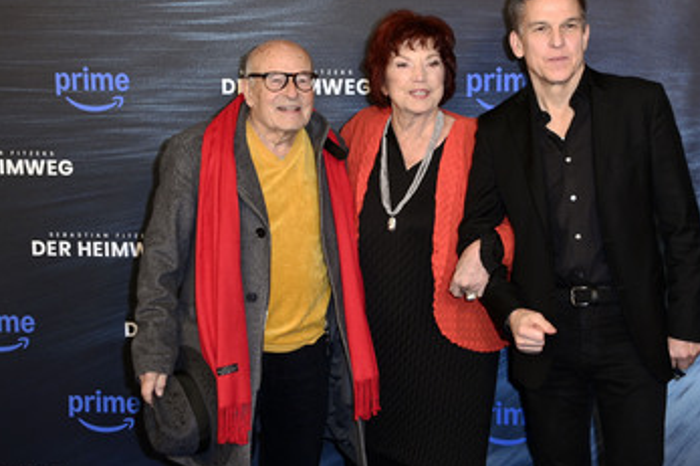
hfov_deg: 30.9
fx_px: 1263
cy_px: 230
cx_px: 417
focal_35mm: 65
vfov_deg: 20.9
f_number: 6.3
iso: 1600
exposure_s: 1/250
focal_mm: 50
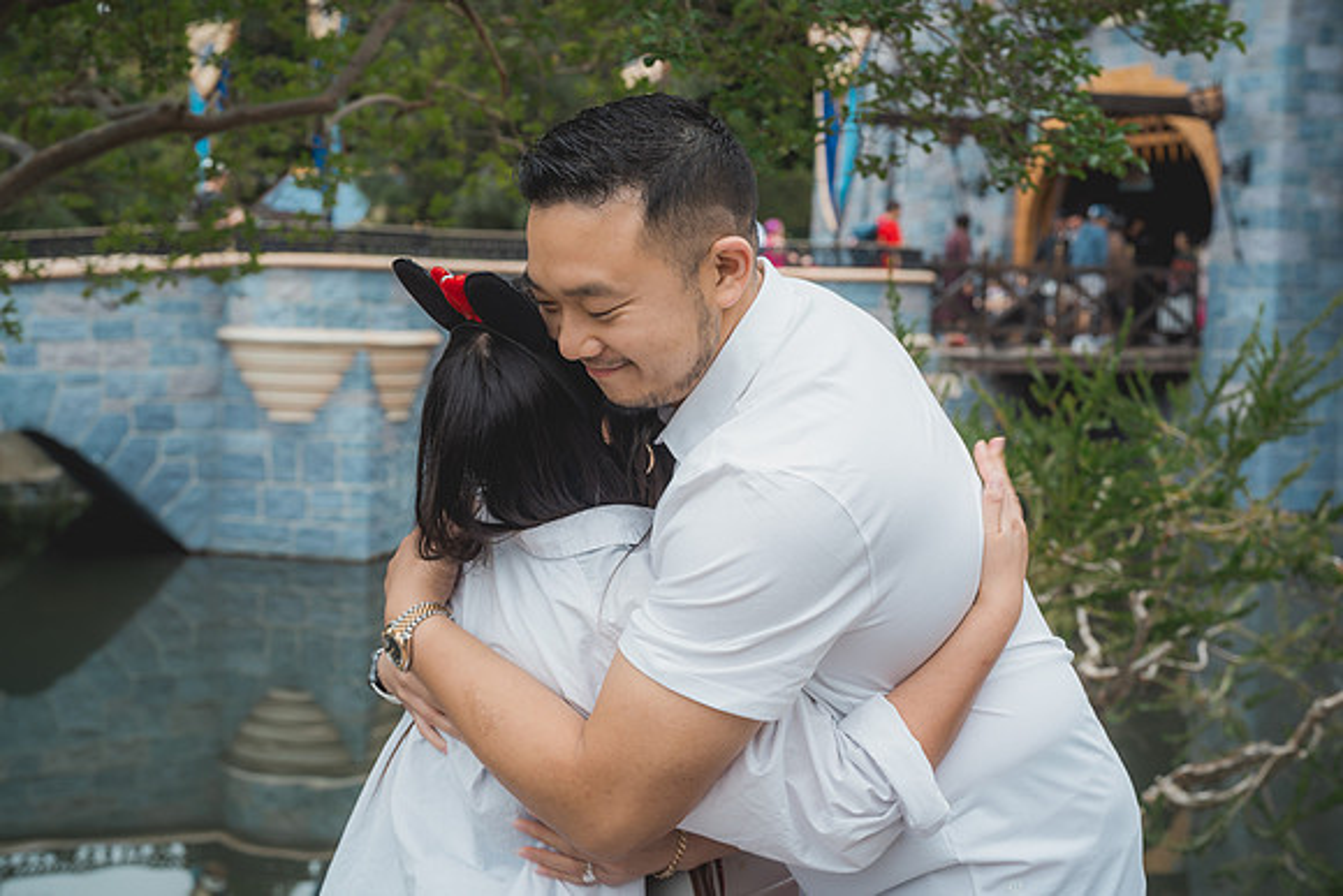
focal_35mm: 50
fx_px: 1866
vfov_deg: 27.0
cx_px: 672
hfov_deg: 39.6
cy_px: 448
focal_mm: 50
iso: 250
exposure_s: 1/160
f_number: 4.5
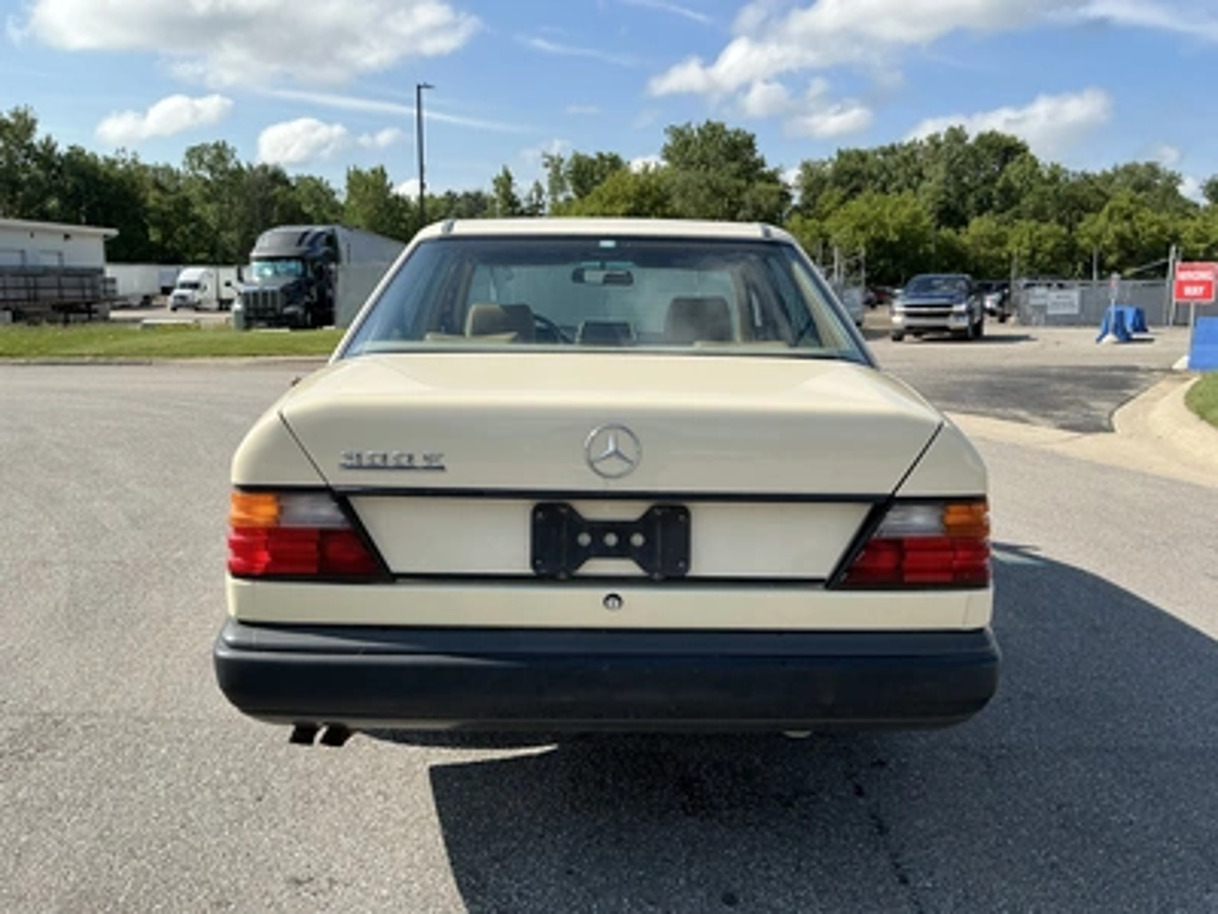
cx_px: 609
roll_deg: -0.6
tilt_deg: -6.3
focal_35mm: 28
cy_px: 457
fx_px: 985
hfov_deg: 63.4
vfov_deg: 49.7
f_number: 1.8
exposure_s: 1/1848
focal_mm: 3
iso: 25
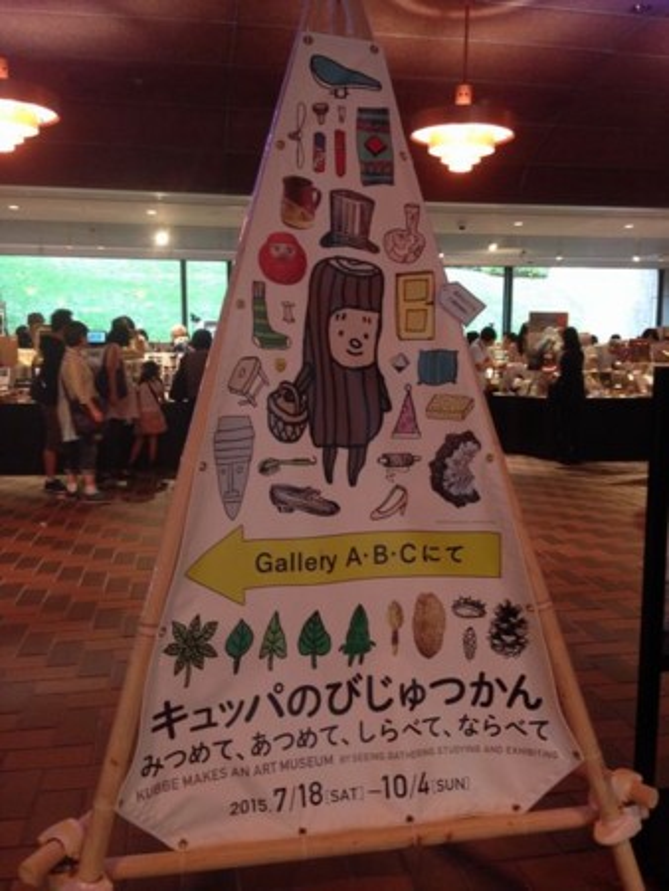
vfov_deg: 55.3
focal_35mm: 33
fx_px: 850
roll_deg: -1.1
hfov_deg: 43.0
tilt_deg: -4.6
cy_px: 446
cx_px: 334
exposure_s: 1/20
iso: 200
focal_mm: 4.12
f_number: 2.4
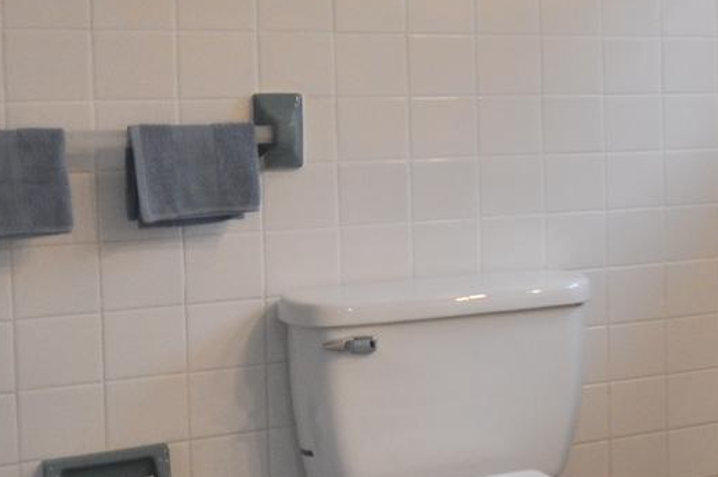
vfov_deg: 19.0
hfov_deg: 21.5
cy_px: 130
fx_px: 1415
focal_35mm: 71
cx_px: 1201
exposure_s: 1/60
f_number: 4
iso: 400
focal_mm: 12
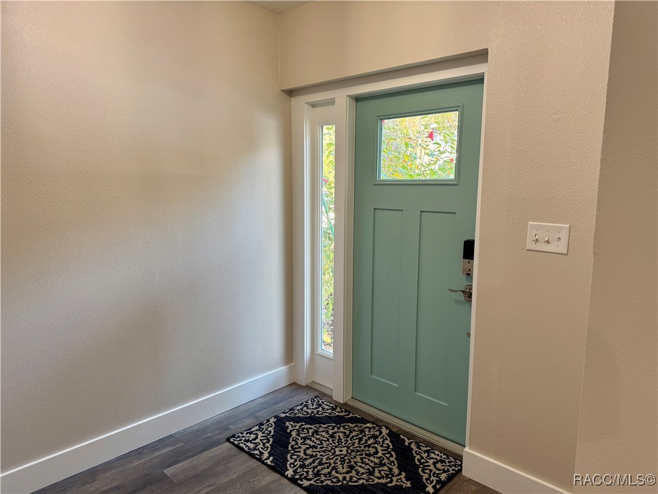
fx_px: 456
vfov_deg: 56.8
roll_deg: -0.5
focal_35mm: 24
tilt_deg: -8.5
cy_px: 247
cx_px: 329
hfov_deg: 71.6
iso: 125
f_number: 1.78
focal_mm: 6.76
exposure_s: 1/60
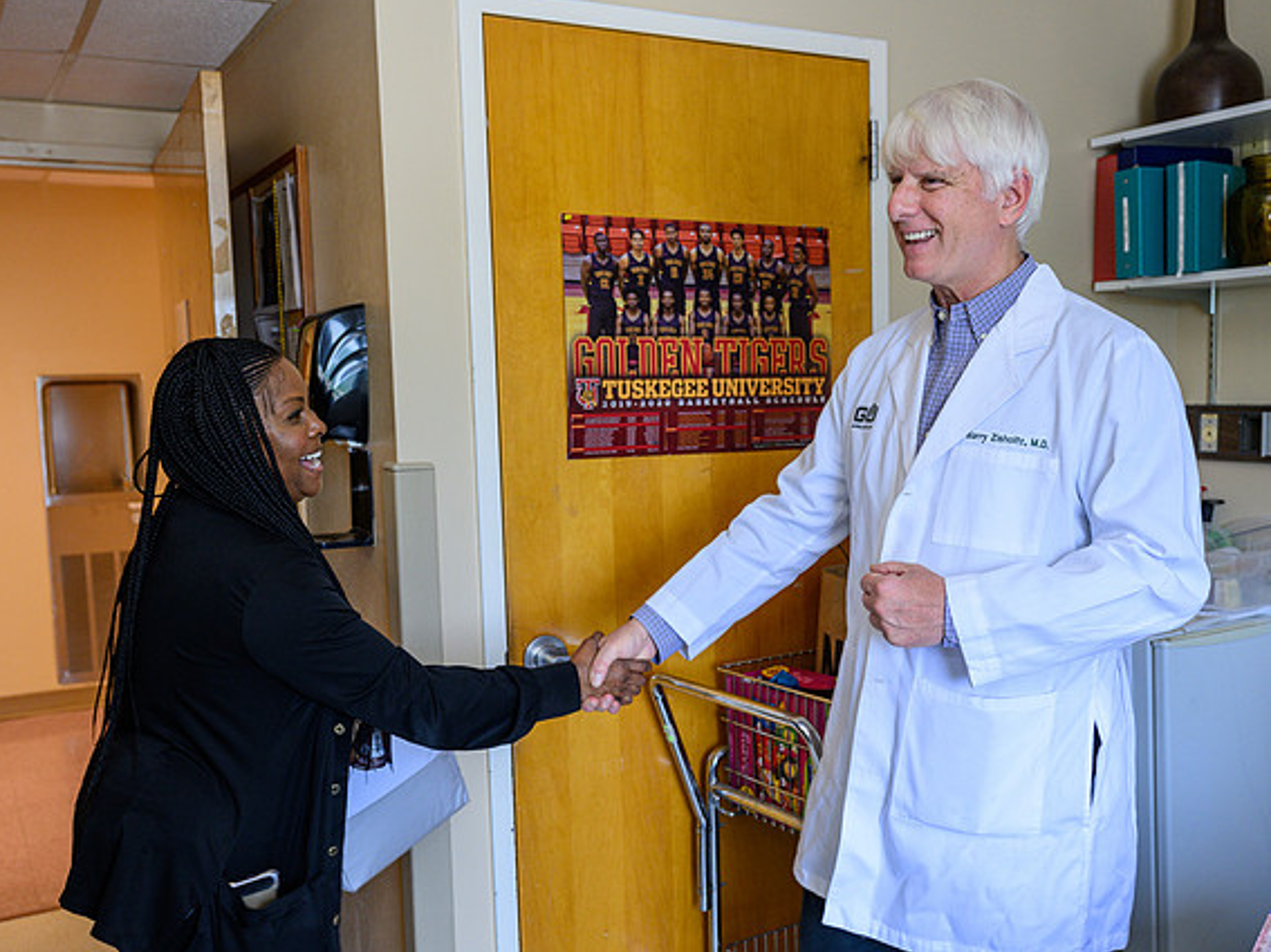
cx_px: 685
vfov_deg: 39.6
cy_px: 510
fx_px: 1322
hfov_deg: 51.3
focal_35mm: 36
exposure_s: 1/100
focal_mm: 30.5
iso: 640
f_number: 3.5
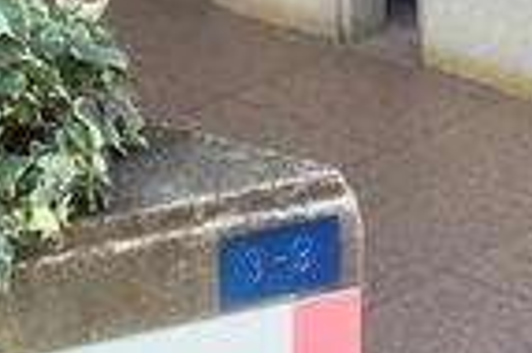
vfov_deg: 5.7
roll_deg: +0.7
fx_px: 3321
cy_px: -728
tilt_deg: -2.0
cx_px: -17
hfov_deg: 9.1
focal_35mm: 225
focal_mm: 4.15
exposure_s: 1/124
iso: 25
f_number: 2.2
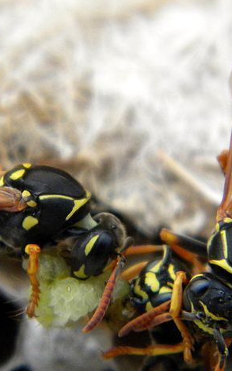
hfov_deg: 7.8
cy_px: 218
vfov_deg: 12.4
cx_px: 118
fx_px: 1710
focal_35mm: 169
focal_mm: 15.1
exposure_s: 1/500
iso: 329
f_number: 4.5
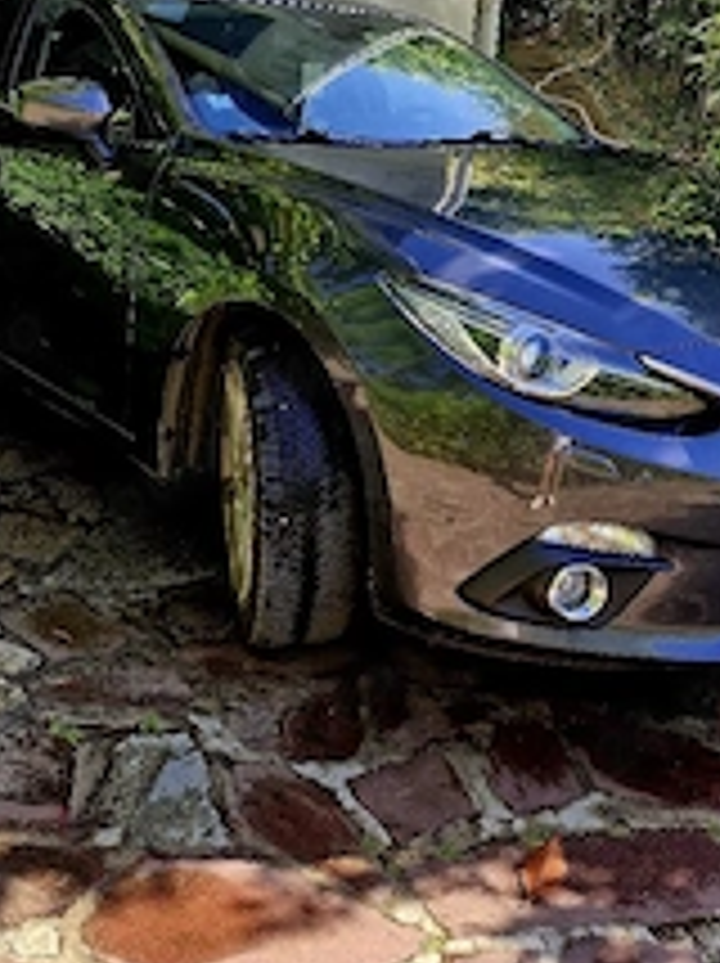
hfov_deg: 33.5
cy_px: 122
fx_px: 1195
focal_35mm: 43
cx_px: 338
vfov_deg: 41.0
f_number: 1.8
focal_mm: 5.54
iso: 50
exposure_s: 1/333
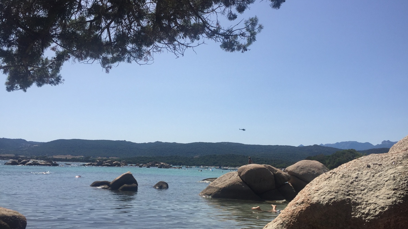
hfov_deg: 61.0
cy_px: 132
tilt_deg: +6.3
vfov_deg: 36.6
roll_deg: -3.1
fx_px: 346
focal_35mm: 32
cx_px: 206
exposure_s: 1/3968
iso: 32
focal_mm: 4.15
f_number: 2.2
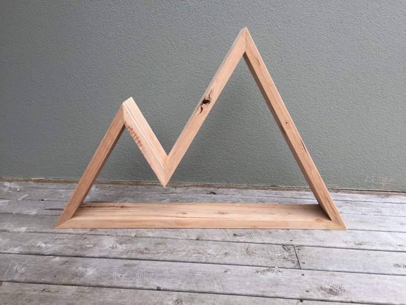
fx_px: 340
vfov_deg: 48.2
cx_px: 203
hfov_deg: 61.7
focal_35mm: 29
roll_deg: -2.4
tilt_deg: -16.5
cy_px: 152
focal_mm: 4.15
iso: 32
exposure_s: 1/262
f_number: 2.2
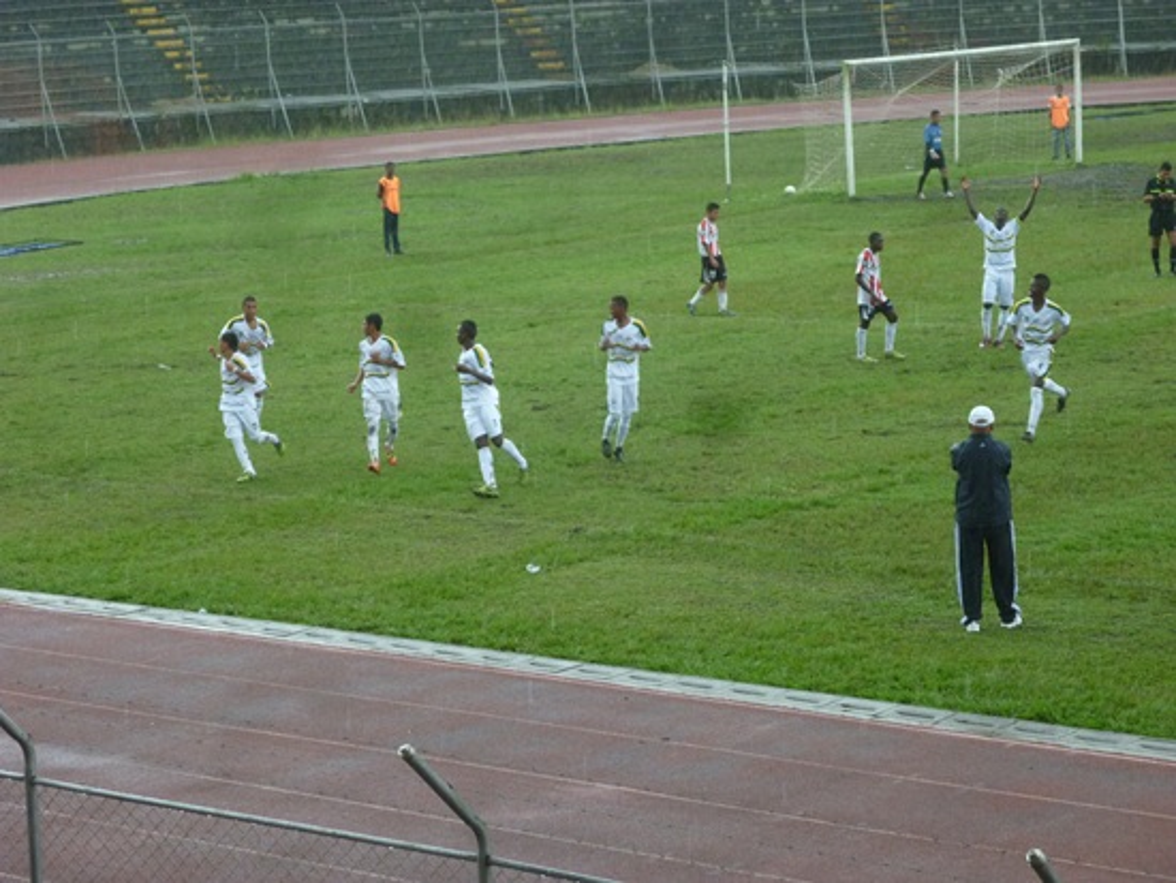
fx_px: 3943
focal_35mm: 116
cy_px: 442
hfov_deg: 17.0
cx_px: 588
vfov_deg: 12.8
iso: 250
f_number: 5.3
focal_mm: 19.1
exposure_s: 1/100
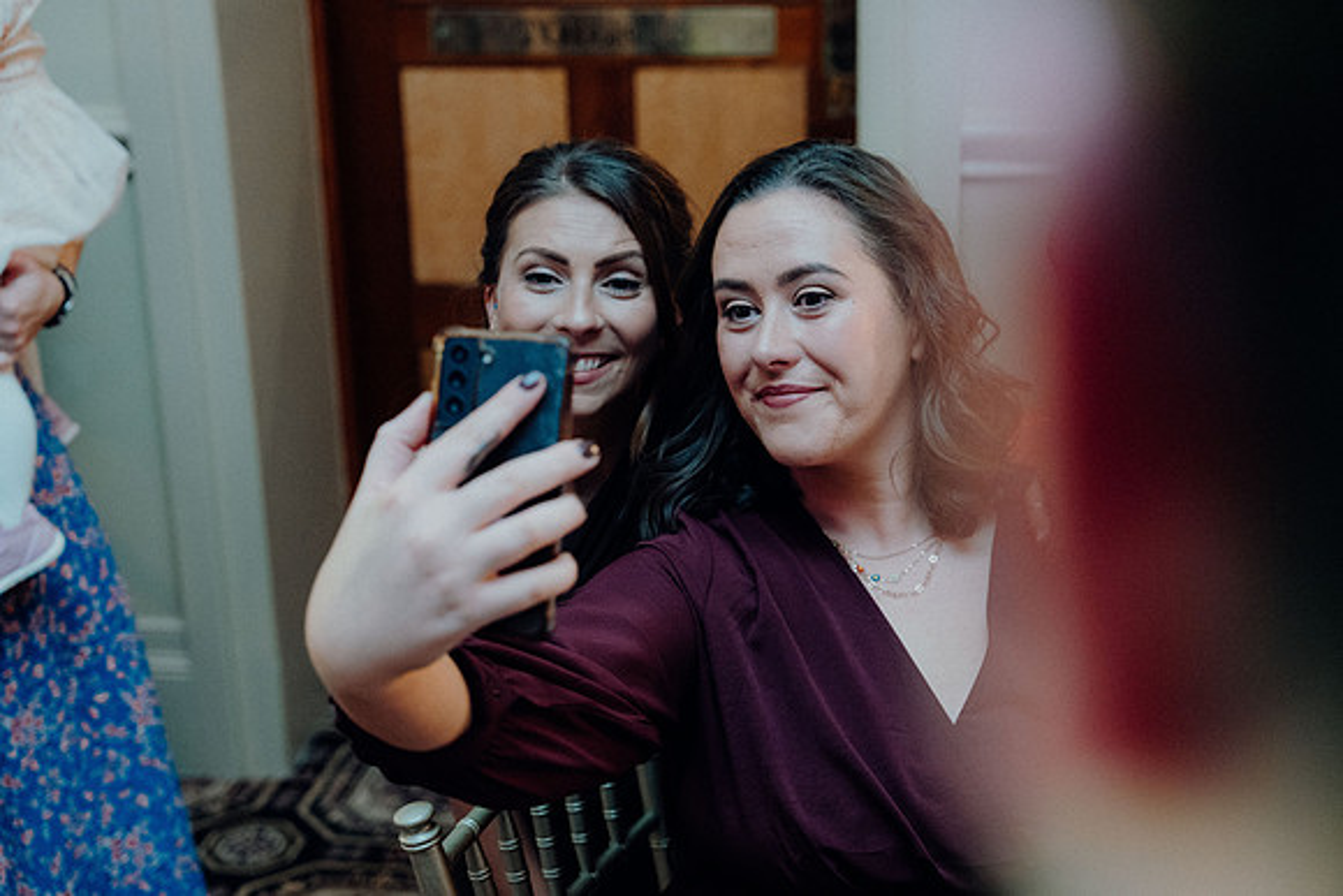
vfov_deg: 24.2
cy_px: 448
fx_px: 2090
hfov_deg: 35.6
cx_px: 672
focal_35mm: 56
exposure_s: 1/160
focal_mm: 56
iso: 3200
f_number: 3.5
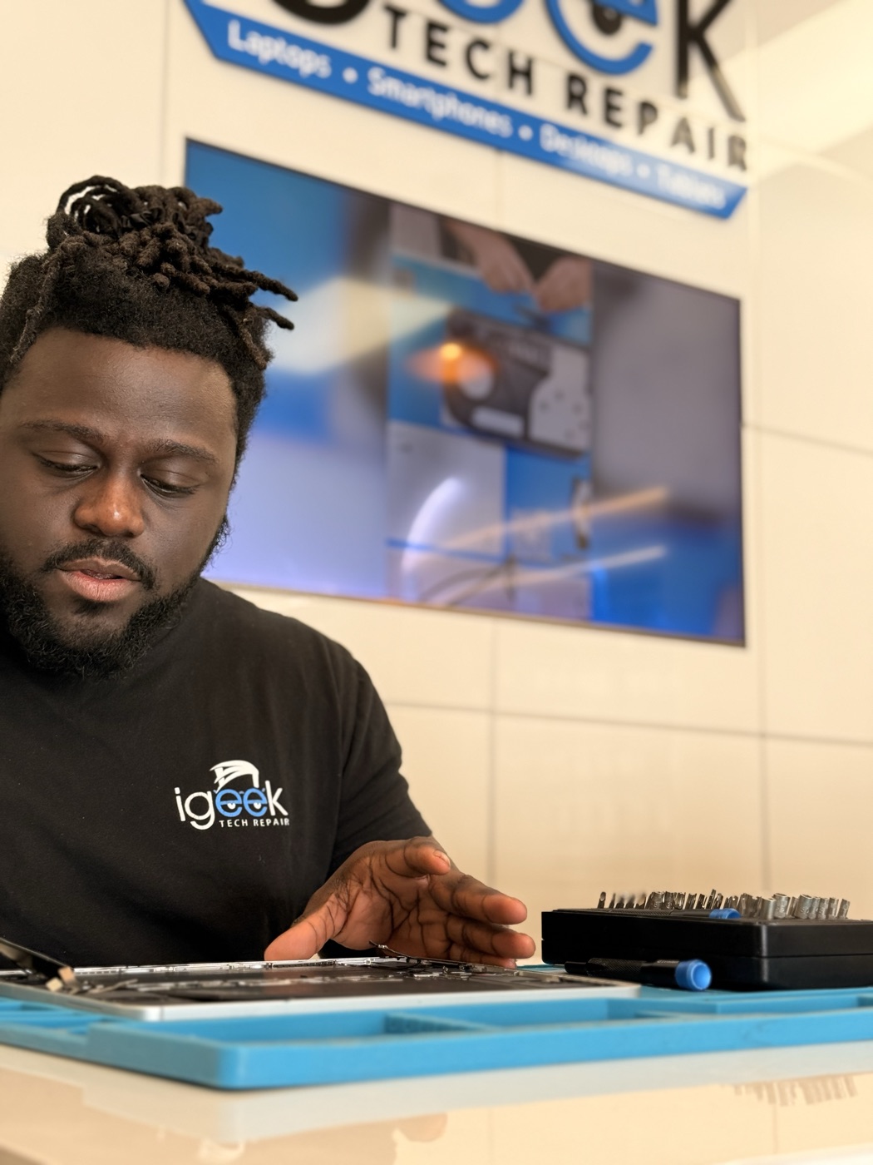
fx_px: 1614
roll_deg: -1.2
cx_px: 436
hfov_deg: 30.3
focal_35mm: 48
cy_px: 582
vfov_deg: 39.7
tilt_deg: +10.5
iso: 100
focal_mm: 6.76
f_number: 1.78
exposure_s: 1/120
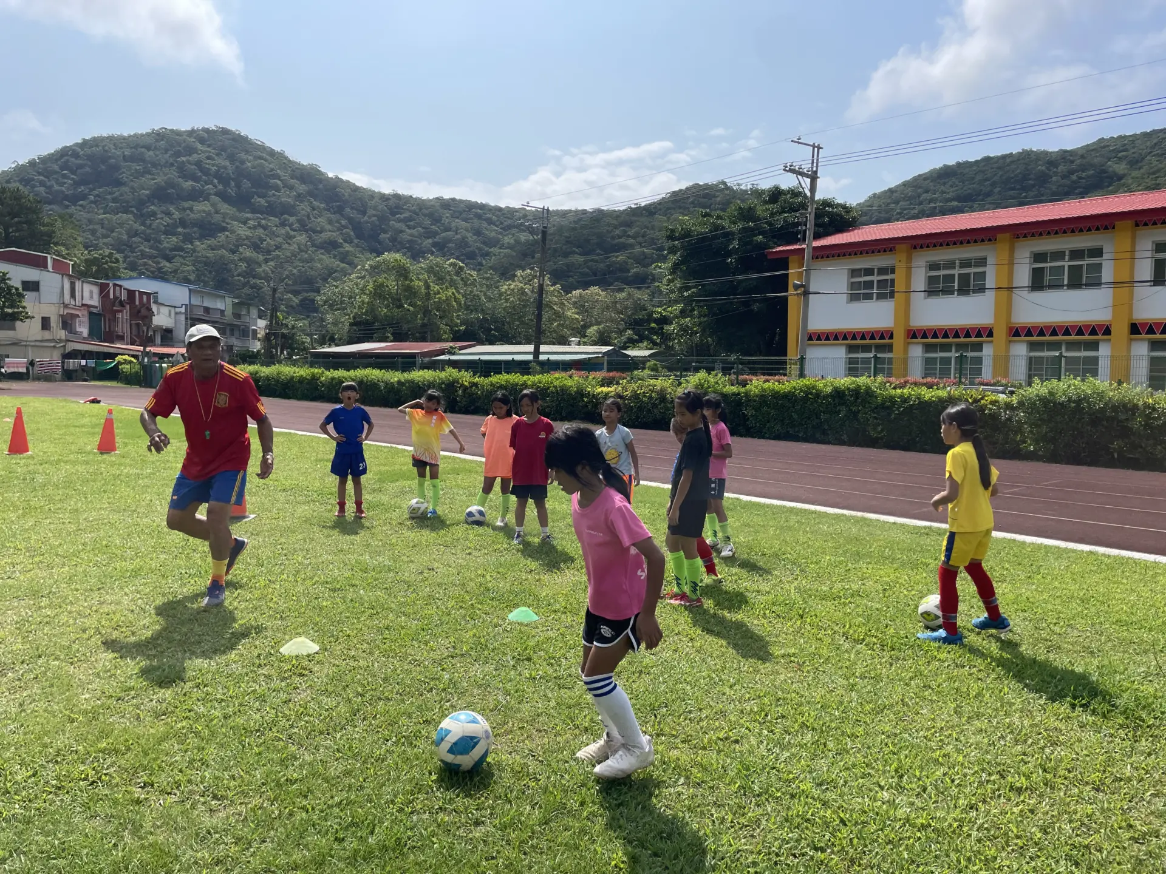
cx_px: 583
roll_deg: -0.7
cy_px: 437
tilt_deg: -2.8
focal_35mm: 26
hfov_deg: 67.3
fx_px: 876
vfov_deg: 53.1
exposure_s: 1/4132
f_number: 1.6
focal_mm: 4.2
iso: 32
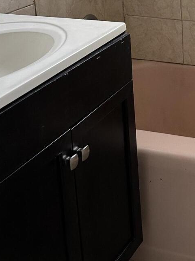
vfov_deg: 24.8
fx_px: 563
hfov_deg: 18.9
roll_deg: +0.7
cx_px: 214
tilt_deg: -13.6
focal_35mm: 75
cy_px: 3
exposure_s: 1/121
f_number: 1.78
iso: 160
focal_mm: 6.86
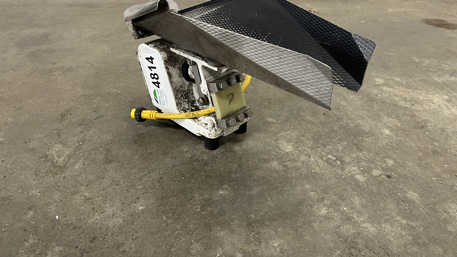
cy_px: 103
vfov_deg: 40.0
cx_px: 227
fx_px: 351
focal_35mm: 29
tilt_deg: -29.8
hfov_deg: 66.1
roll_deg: +0.1
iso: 160
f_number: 1.6
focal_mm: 5.1
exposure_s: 1/60
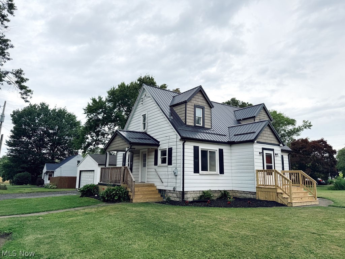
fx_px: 239
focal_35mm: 24
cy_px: 130
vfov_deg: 56.8
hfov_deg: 71.6
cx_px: 172
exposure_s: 1/2703
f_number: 1.78
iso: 80
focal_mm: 6.76
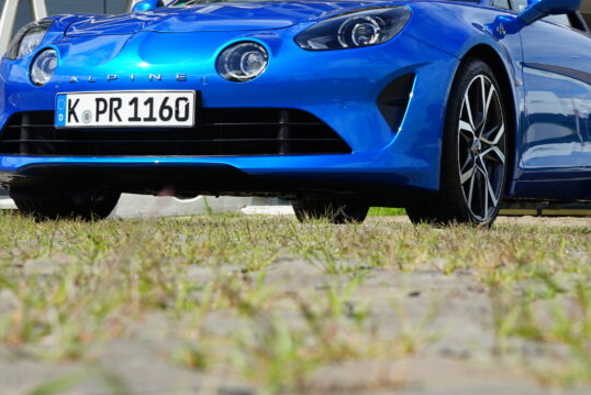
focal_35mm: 99
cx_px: 306
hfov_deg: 20.6
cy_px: 81
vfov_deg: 13.8
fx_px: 1626
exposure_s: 1/125
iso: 100
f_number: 11
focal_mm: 52
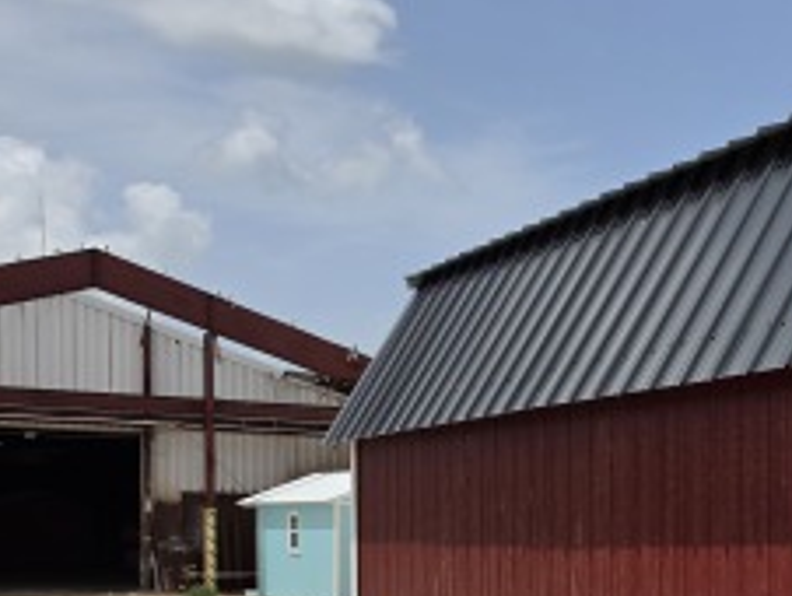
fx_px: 1489
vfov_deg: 21.8
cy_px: 589
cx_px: 1062
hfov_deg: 25.2
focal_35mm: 65
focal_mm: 6.5
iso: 40
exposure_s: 1/7939
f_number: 1.4
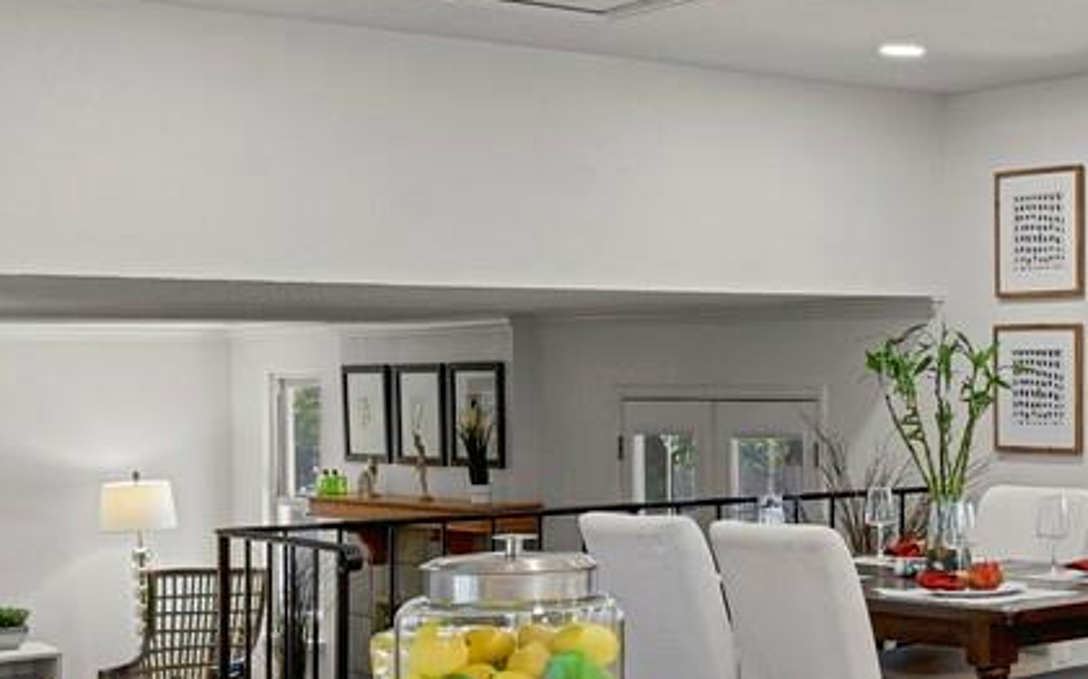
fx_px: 1956
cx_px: 1403
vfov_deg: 19.7
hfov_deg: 26.5
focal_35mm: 66
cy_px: 355
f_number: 8
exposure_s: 1
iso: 250
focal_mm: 17
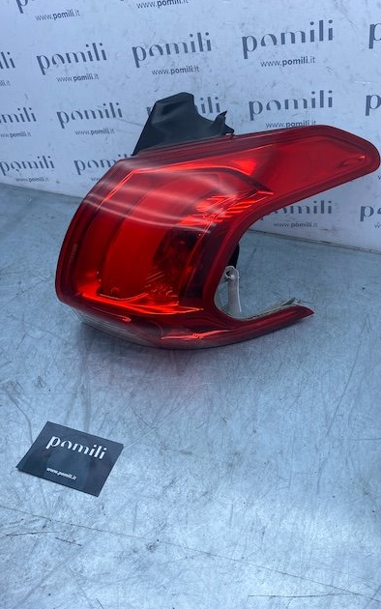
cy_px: 306
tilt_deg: -44.8
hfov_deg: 44.4
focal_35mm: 28
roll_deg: -0.6
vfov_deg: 66.5
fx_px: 465
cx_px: 218
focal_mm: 4.25
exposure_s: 1/1043
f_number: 1.8
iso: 32
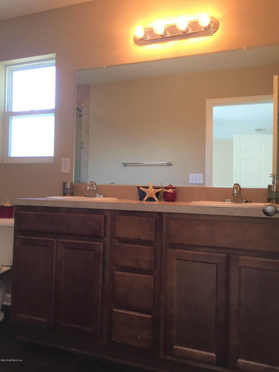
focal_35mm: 29
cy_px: 186
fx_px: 312
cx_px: 140
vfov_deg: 61.7
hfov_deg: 48.2
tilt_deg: +1.0
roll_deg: -1.6
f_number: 2.2
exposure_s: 1/30
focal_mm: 4.15
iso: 32
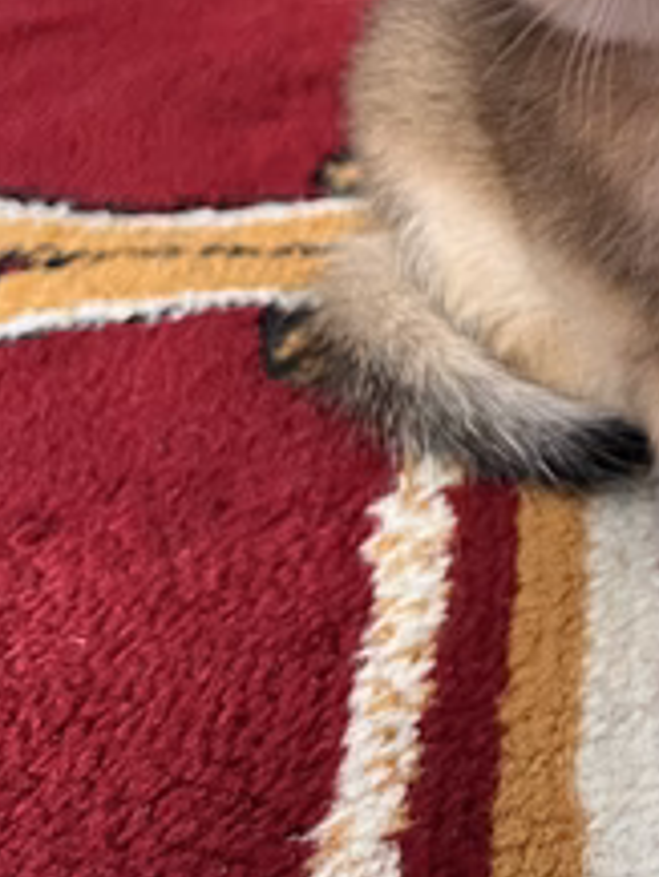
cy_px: 101
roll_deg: +2.9
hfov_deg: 18.9
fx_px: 1877
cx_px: 784
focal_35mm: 74
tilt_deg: -15.0
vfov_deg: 25.6
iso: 125
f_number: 1.5
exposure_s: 1/77
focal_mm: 5.7
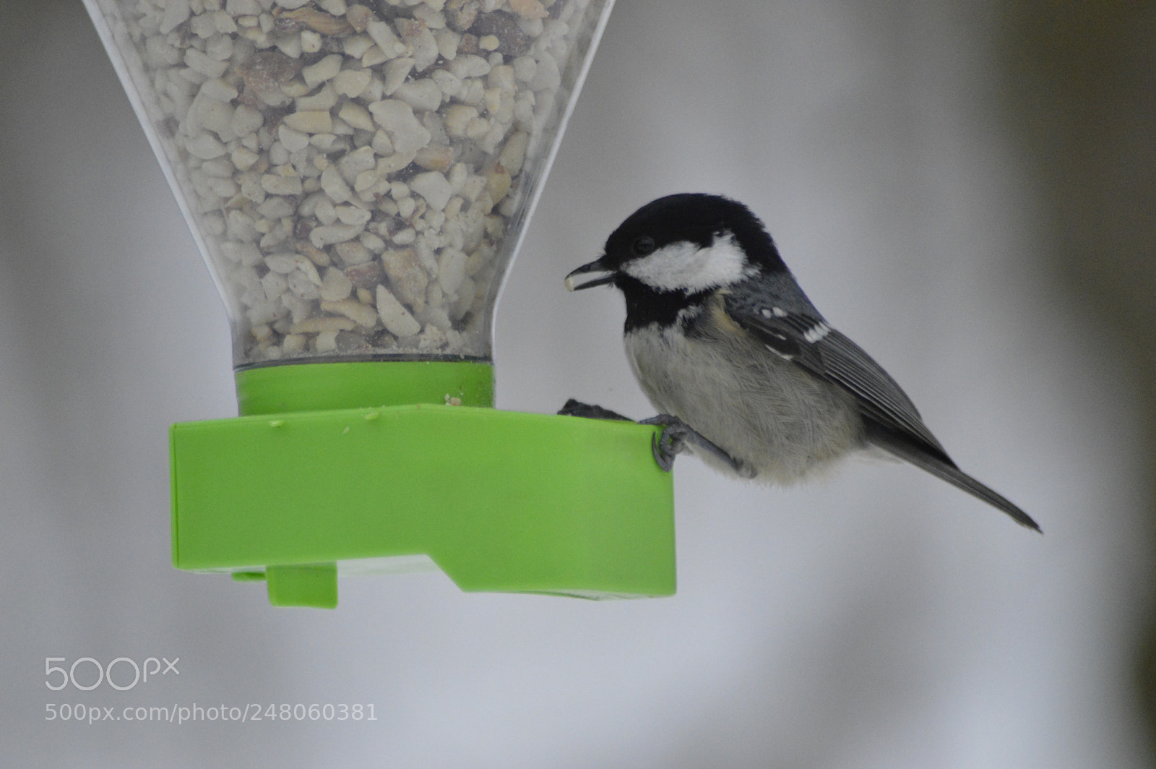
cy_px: 384
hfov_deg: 4.6
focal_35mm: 450
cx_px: 578
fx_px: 14438
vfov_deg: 3.0
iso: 3200
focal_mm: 300
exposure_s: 1/4000
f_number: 5.6
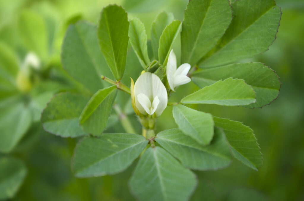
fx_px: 695
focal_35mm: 82
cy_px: 100
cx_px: 152
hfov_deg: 24.7
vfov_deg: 16.5
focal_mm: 55
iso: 100
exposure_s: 1/160
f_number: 6.3
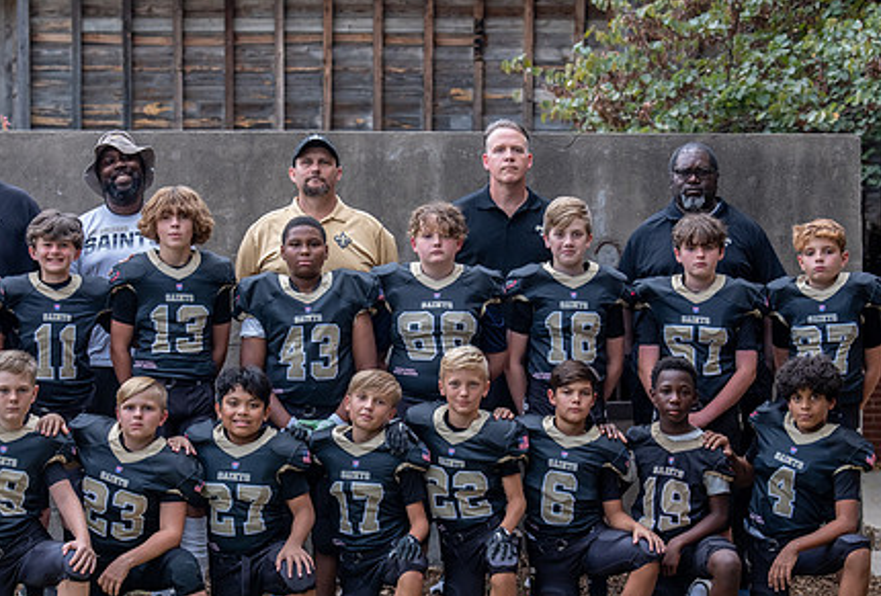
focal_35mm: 103
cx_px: 377
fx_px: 2532
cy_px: 379
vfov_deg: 13.4
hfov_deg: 19.7
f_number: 4
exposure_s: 1/320
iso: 1000
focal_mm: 70
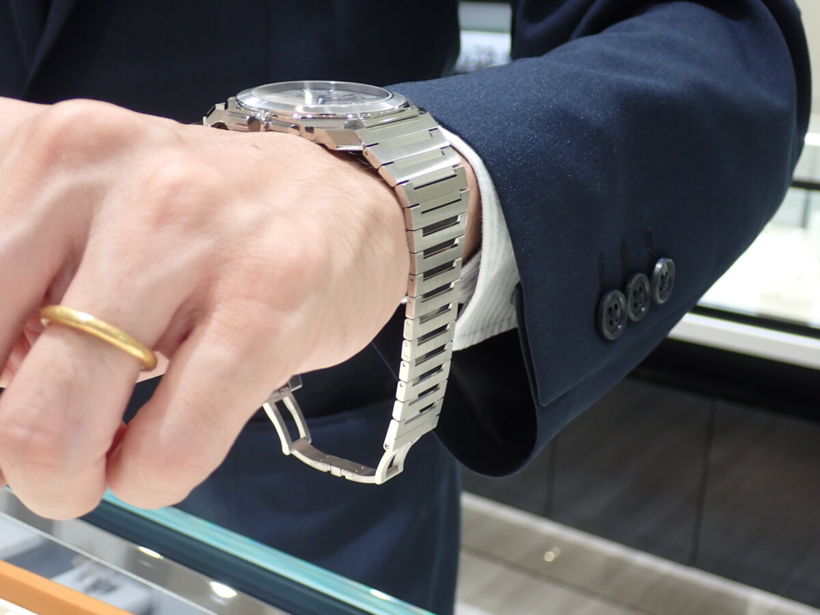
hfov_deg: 40.4
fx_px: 1113
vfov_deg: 30.9
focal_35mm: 47
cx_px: 410
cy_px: 308
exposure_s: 1/50
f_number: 3.1
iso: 200
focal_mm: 8.4
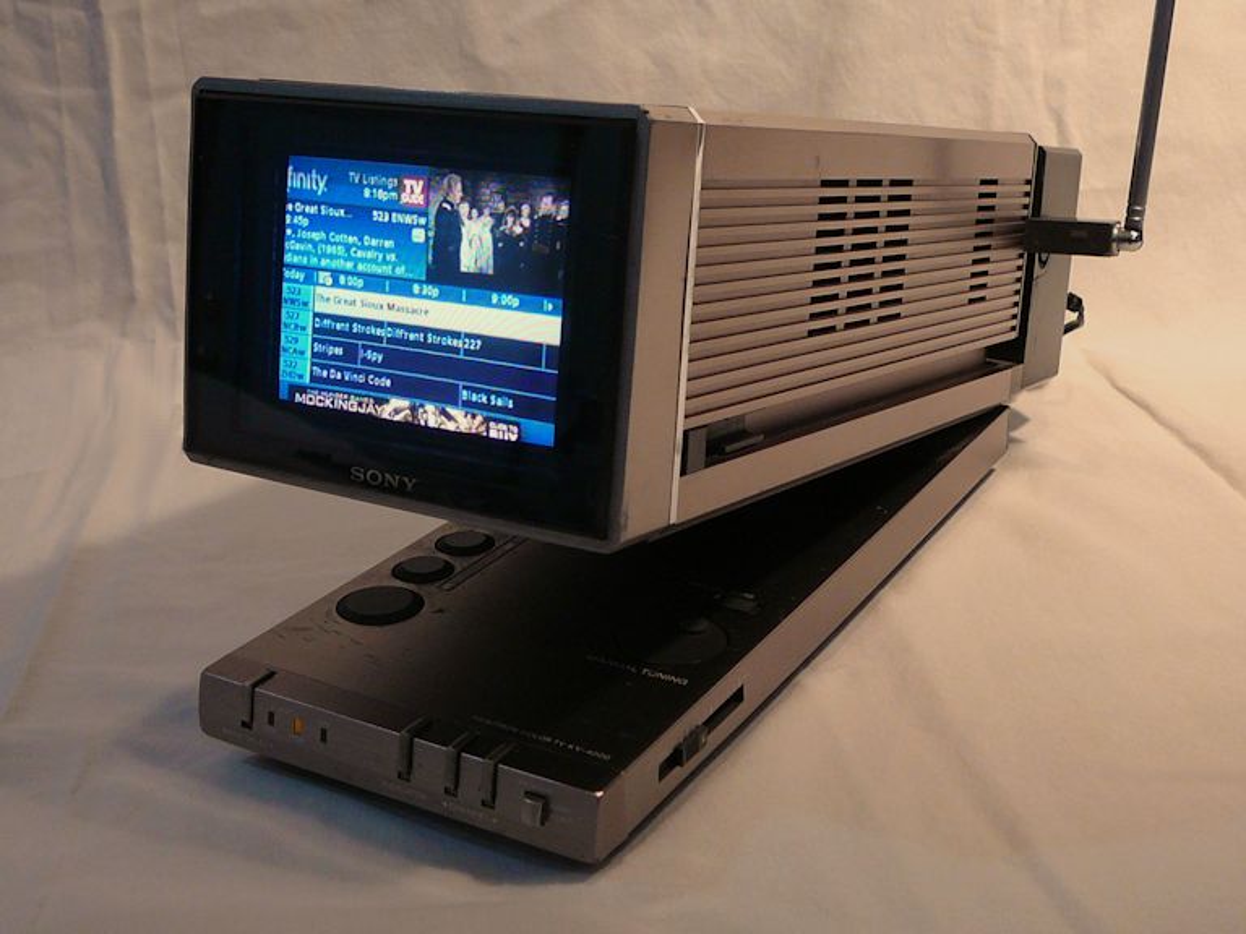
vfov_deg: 40.7
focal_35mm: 35
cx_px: 623
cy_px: 467
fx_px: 1260
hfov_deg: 52.6
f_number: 2.8
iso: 100
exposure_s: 1/60
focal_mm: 5.2
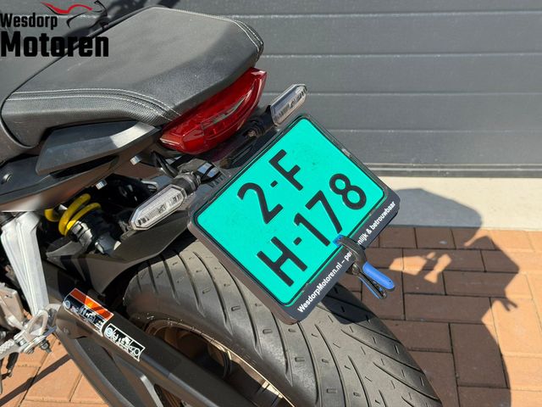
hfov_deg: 39.7
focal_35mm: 48
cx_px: 271
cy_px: 204
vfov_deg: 30.3
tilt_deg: -29.5
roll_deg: +2.4
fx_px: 752
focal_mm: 6.76
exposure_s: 1/2667
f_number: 1.78
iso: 64
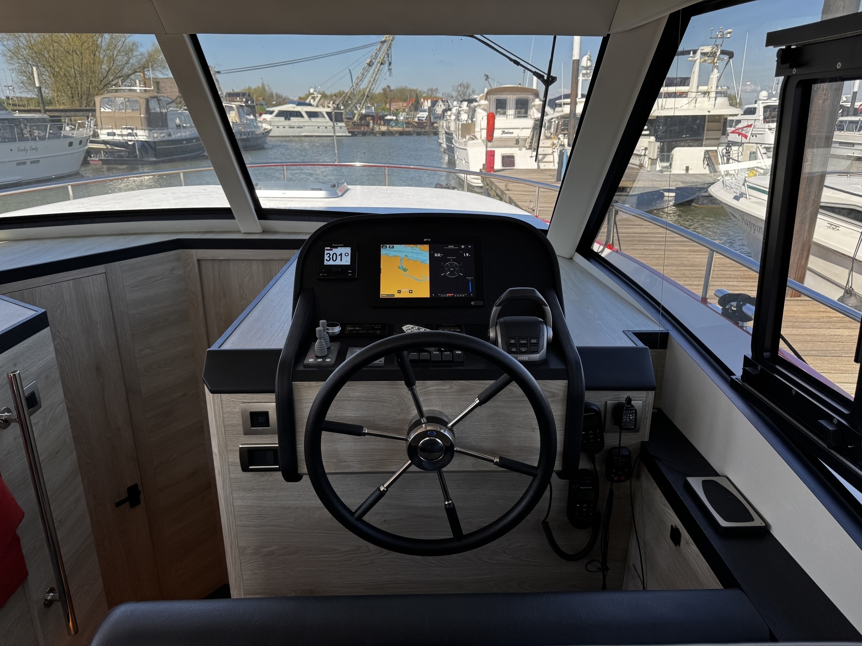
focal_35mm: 24
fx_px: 598
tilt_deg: -17.3
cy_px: 323
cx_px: 431
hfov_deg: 71.6
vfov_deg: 56.8
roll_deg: +0.4
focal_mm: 6.76
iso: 80
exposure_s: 1/562
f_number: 1.78
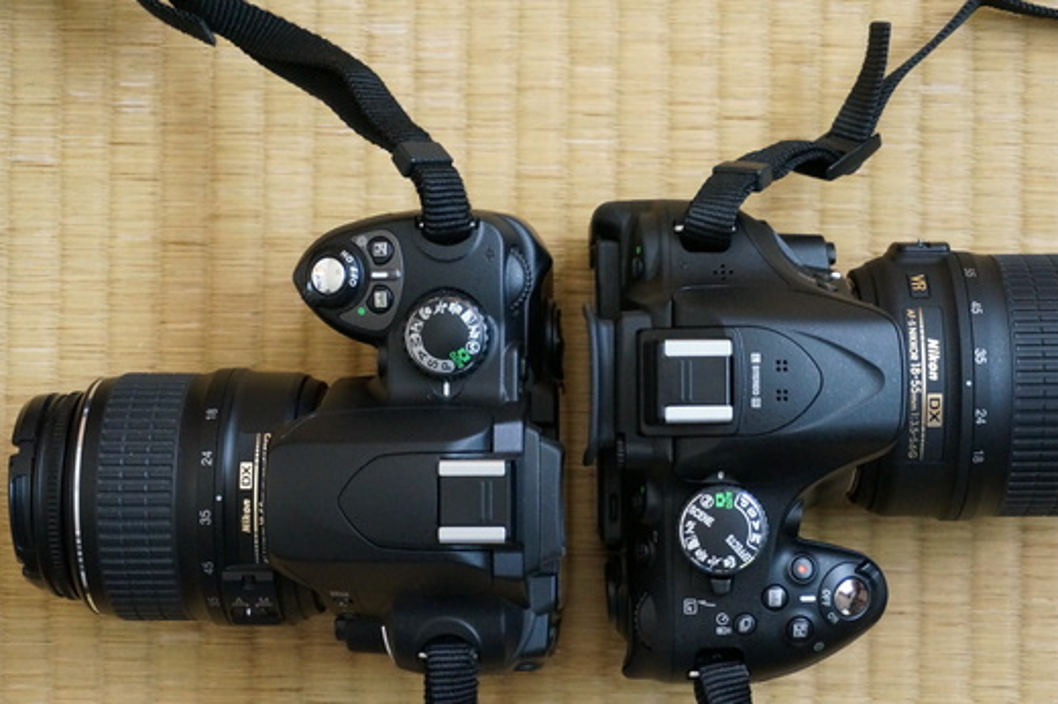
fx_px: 2438
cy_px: 384
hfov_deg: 24.5
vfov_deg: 16.4
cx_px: 604
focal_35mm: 83
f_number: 5.6
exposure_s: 1/60
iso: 3200
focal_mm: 48
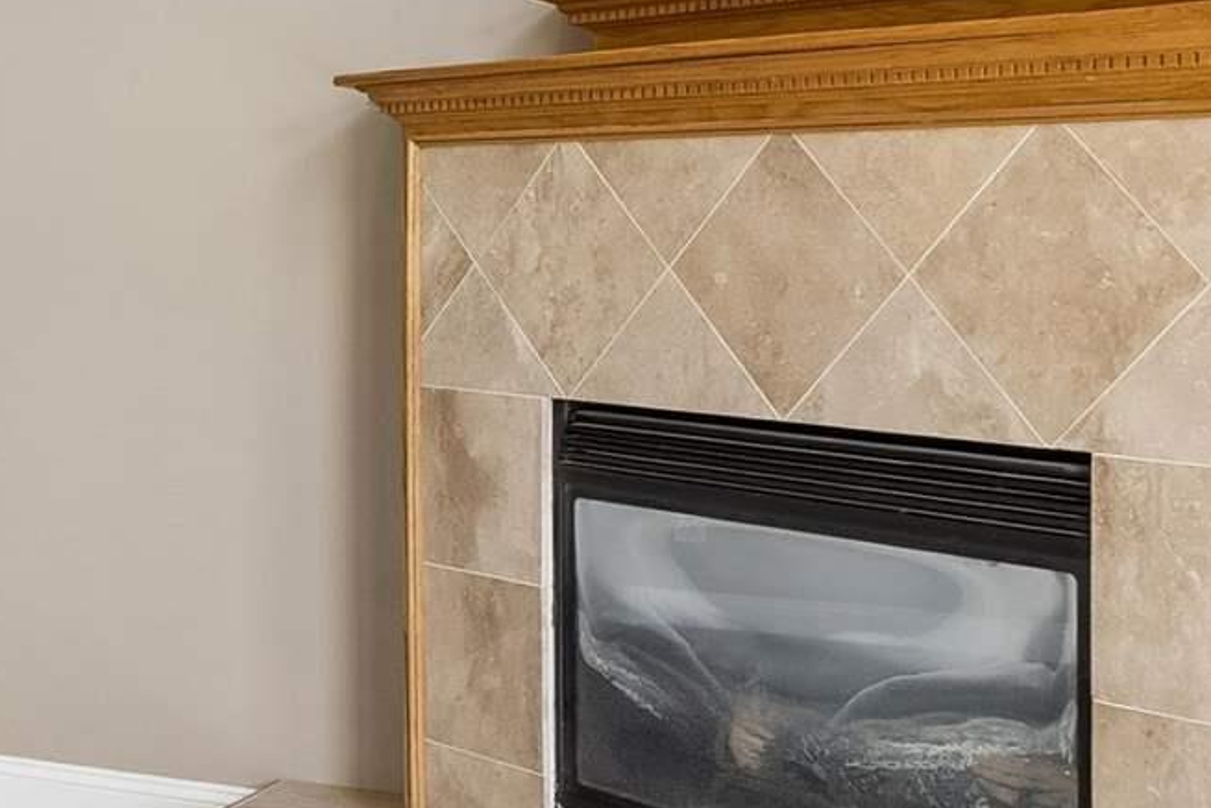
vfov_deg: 17.9
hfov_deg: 17.7
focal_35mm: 75
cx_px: -1281
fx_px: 2523
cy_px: 98
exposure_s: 1/6
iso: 400
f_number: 14
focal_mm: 16
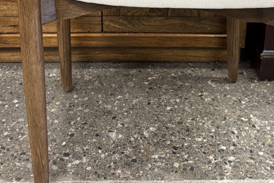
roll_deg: -1.3
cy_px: -17
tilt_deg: -19.5
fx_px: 480
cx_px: 149
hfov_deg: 31.9
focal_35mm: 63
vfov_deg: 20.6
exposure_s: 1/60
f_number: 1.6
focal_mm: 5.96
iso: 250
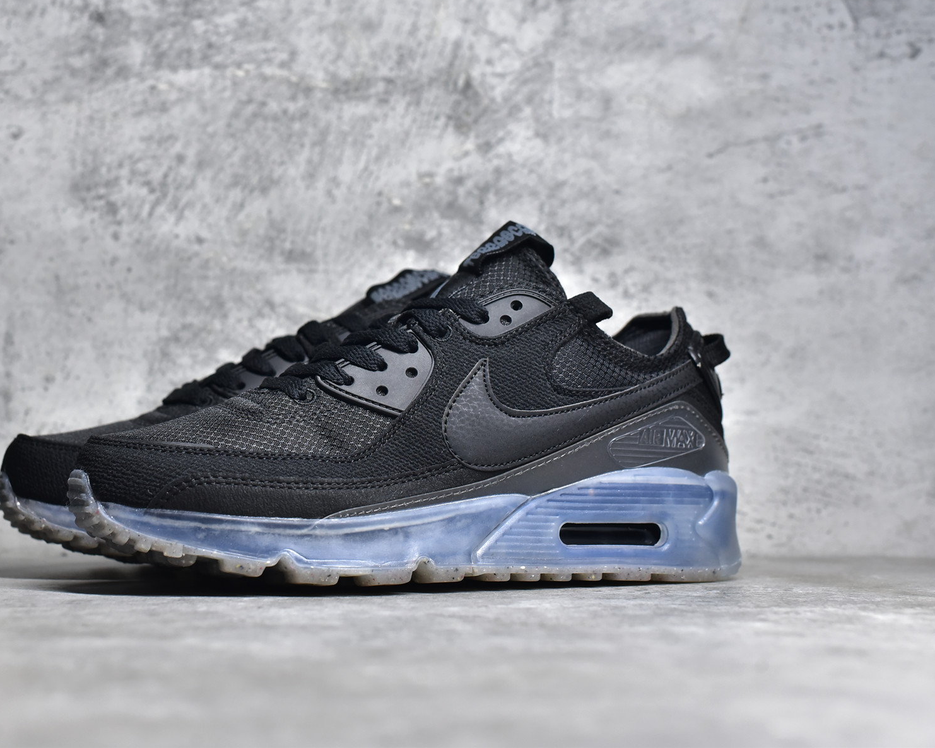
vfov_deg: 26.7
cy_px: 370
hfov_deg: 32.9
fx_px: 1578
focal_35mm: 57
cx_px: 374
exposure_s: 1/160
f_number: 7.1
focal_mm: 50
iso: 1250
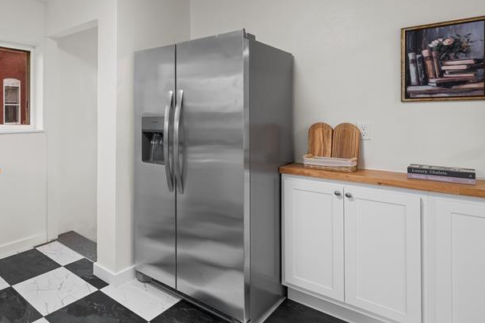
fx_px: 296
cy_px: 115
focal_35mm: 22
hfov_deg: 71.0
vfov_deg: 56.3
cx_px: 99
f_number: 7.1
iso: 640
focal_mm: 13
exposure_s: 1/4
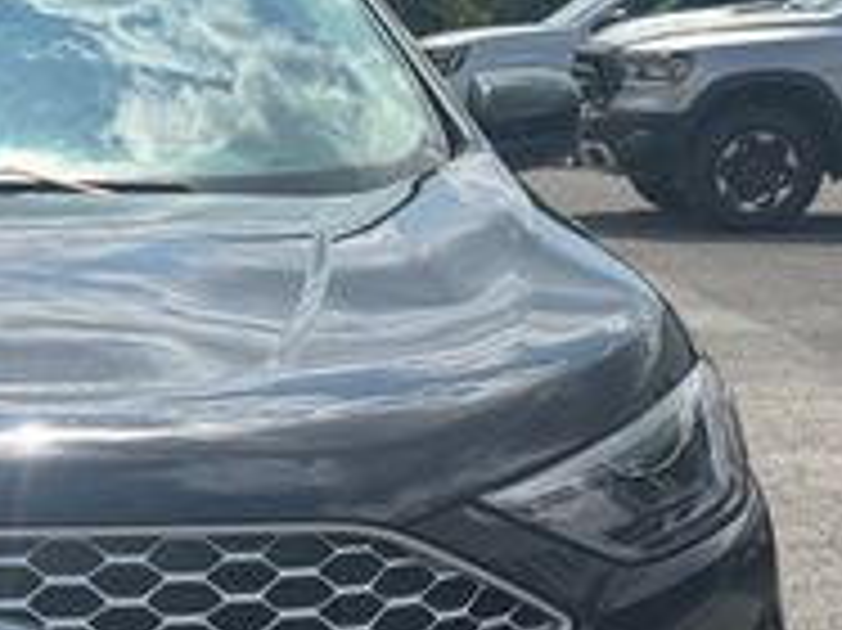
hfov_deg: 22.3
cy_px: 567
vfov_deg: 17.7
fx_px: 1993
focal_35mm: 82
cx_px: -117
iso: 80
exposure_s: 1/3802
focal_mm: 6.76
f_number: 1.78
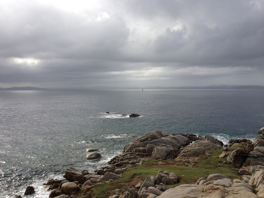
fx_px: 267
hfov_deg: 52.6
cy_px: 99
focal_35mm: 35
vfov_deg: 40.7
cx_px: 132
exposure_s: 1/1577
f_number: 2.4
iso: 64
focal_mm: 4.28
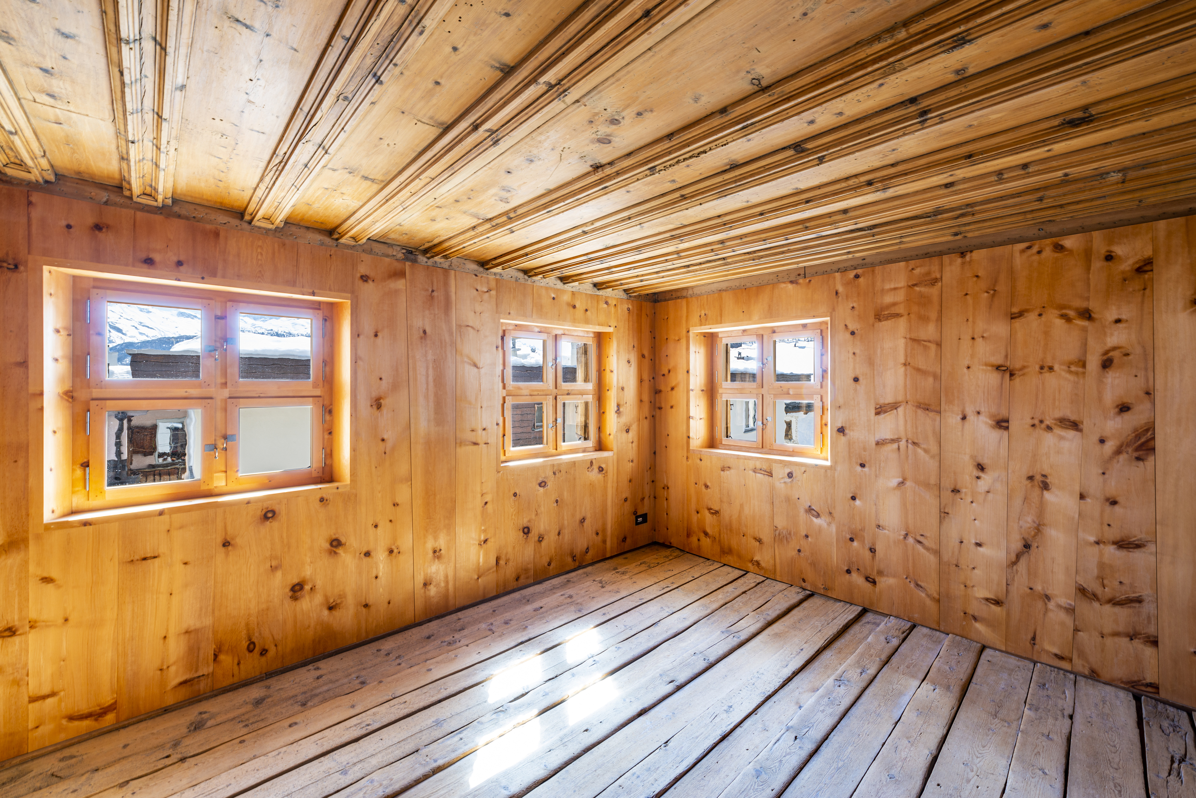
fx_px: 465
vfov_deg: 81.2
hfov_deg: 104.3
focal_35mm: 14
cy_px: 399
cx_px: 598
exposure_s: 1/3
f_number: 8
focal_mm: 14
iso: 100
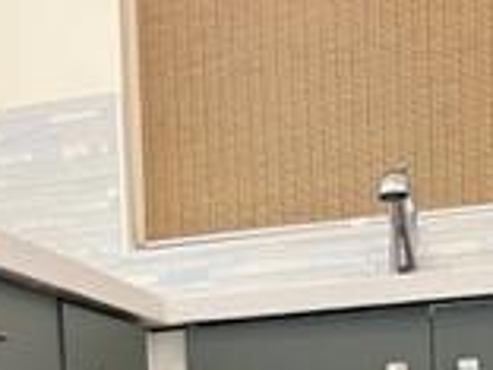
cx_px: -44
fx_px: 1524
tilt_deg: -10.2
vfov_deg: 12.5
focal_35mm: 107
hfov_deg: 17.8
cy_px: 683
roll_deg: +2.9
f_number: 1.5
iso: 125
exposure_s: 1/90
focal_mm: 5.7
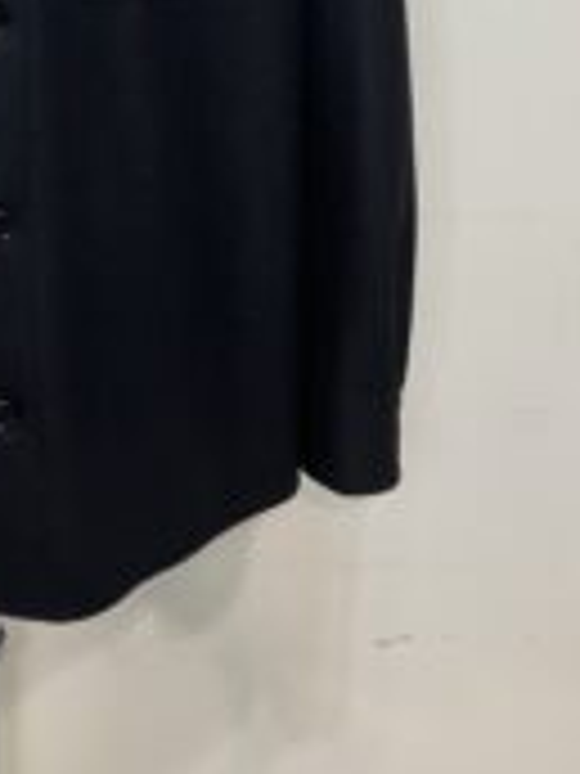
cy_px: -122
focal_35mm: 65
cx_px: -36
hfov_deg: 21.6
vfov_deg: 26.9
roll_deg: +0.0
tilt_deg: -12.9
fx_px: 1452
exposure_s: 1/50
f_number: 1.8
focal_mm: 3.99
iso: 160
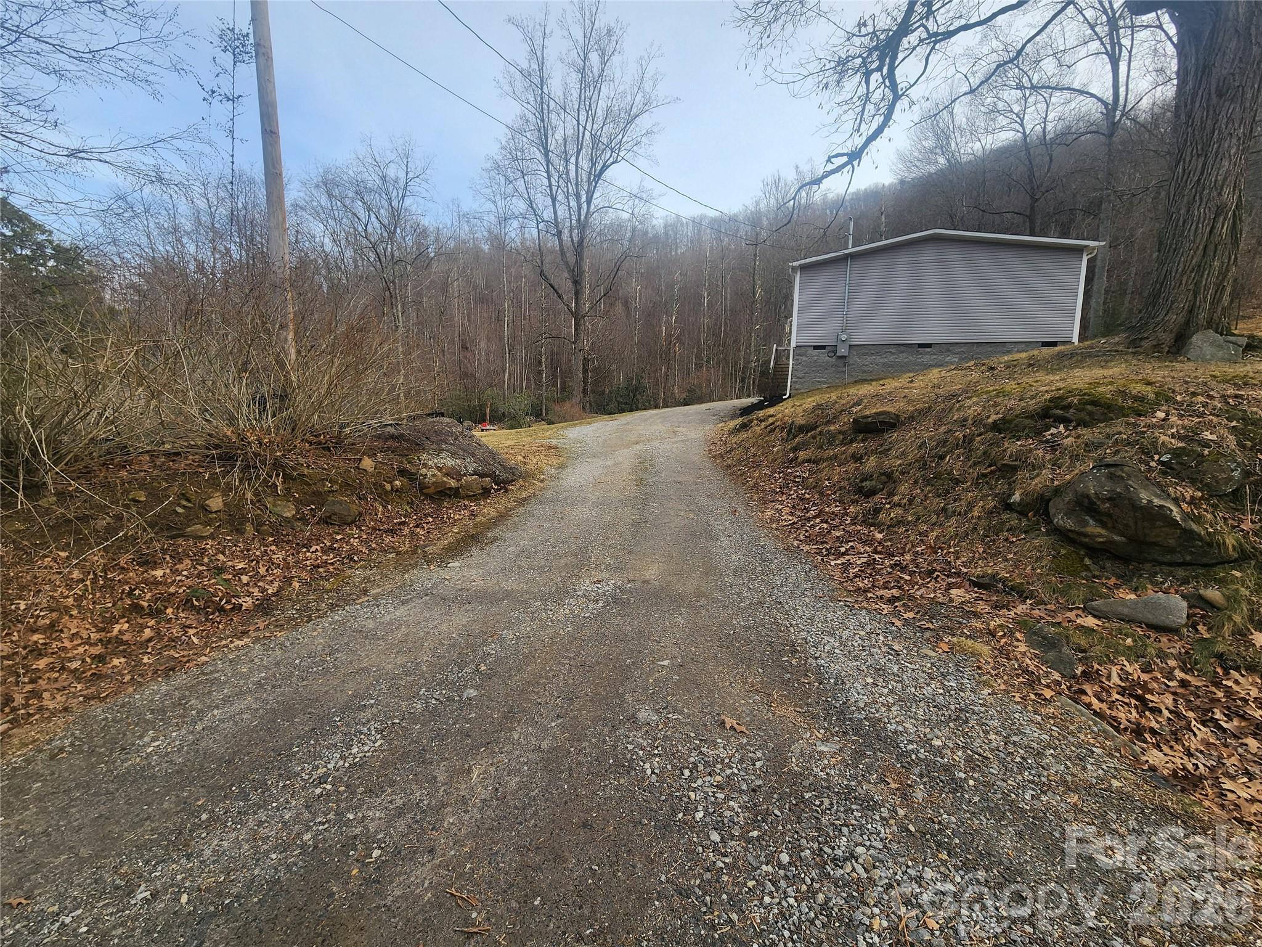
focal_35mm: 13
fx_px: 474
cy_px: 474
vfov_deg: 89.9
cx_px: 631
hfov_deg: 106.2
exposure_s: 1/629
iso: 50
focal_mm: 2.2
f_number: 2.2
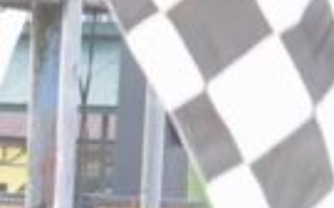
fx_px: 3164
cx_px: -396
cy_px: 357
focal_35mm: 348
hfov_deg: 5.9
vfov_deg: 3.7
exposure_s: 1/320
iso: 800
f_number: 6.3
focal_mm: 45
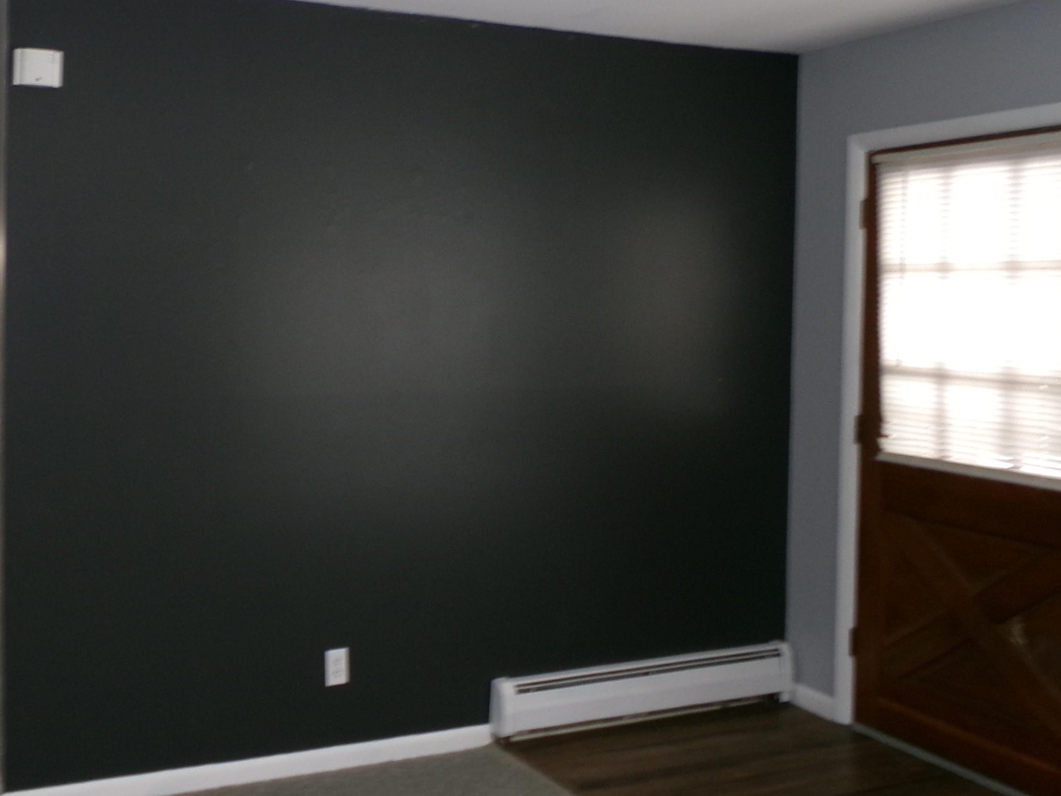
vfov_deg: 35.8
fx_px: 1226
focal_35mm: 40
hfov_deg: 45.6
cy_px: 320
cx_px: 298
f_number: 3.7
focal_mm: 4.3
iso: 200
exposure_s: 1/34
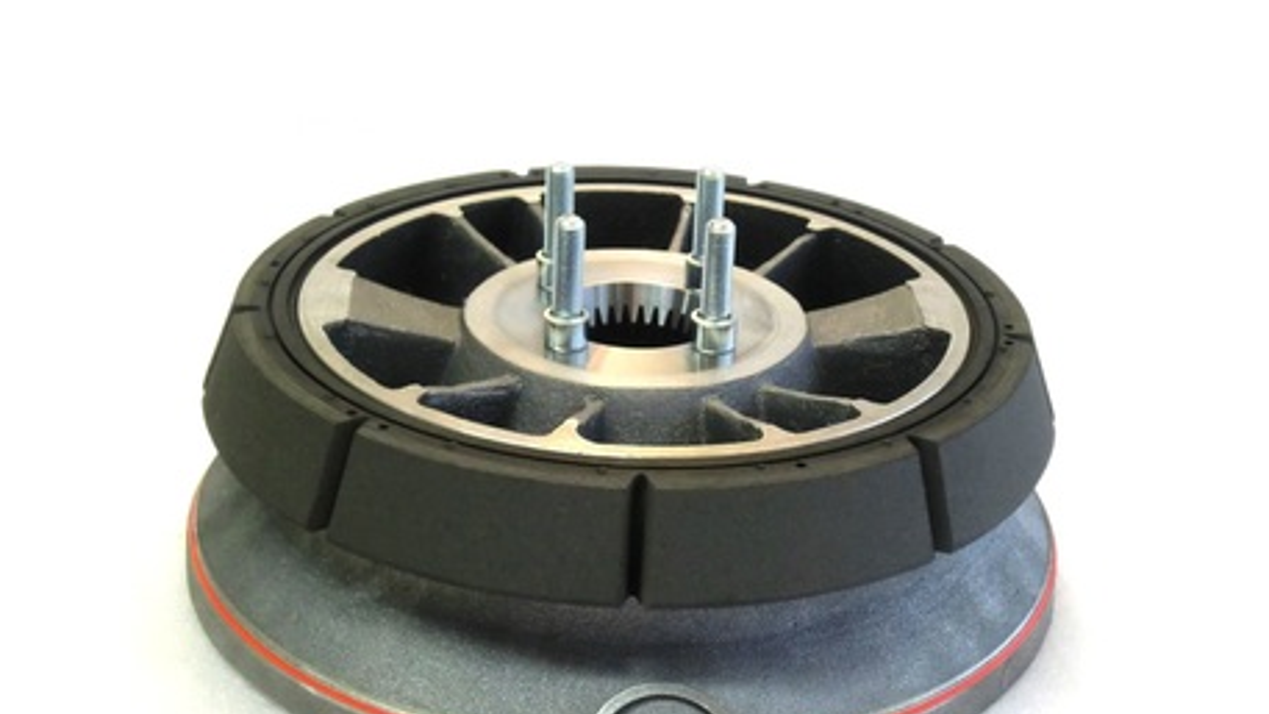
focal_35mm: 57
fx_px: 1918
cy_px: 460
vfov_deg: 21.0
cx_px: 636
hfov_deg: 36.6
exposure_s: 1/60
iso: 320
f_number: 3.7
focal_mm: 9.3
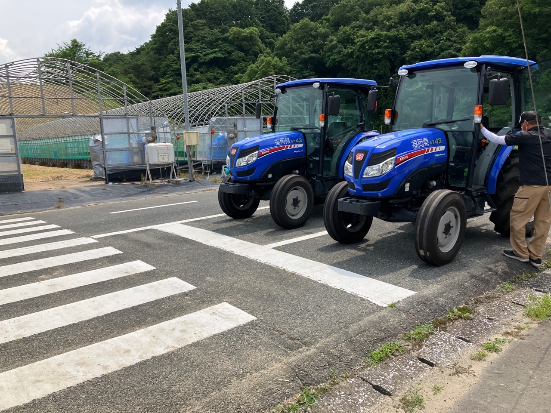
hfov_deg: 63.4
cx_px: 276
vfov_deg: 49.7
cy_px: 206
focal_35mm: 28
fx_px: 446
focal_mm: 3.99
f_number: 1.8
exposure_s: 1/1919
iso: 32
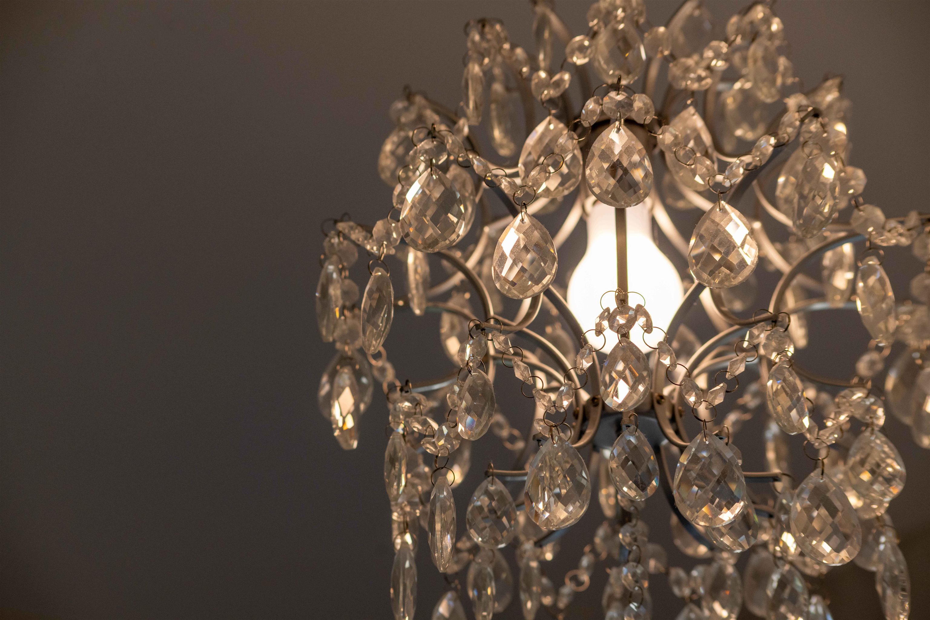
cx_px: 465
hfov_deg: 28.8
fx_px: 1808
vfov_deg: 19.5
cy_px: 310
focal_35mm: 70
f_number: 5.6
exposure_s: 1/400
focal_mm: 70
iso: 400
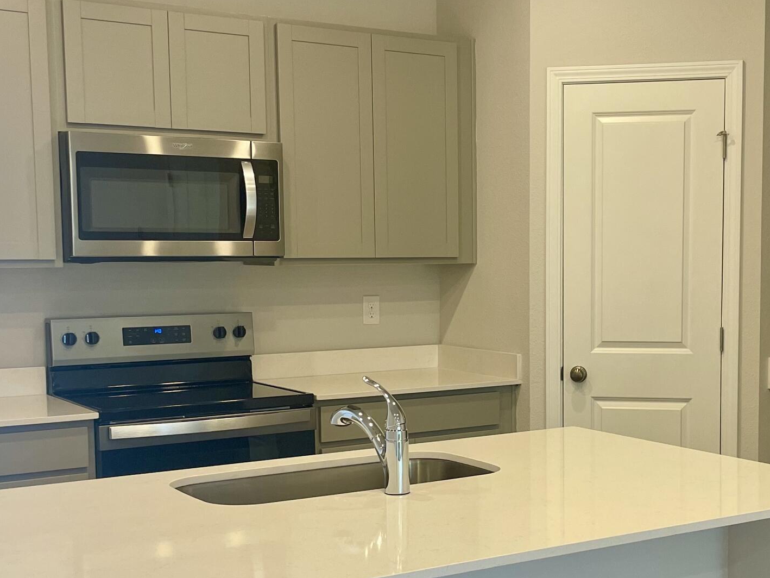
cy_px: 374
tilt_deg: -4.9
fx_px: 1224
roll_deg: +1.0
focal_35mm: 55
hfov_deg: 34.6
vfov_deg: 26.5
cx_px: 509
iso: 125
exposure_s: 1/120
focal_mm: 4.2
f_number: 1.6
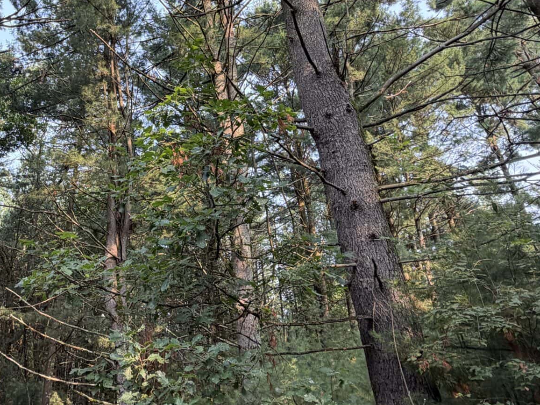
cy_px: 129
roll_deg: -2.3
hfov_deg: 55.7
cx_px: 140
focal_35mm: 31
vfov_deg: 44.6
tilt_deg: +30.5
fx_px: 484
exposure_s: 1/121
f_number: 2.2
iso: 64
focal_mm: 2.22
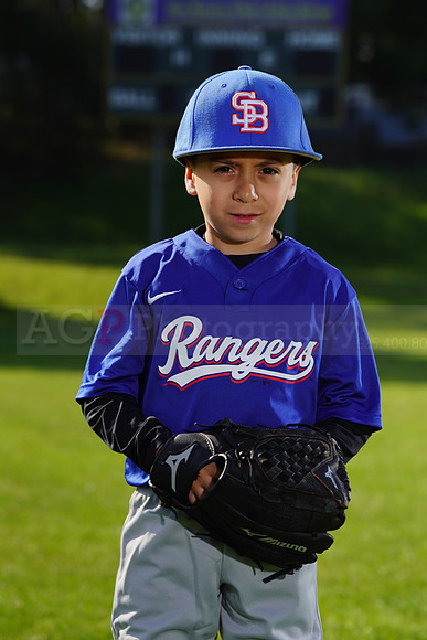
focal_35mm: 200
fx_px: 3556
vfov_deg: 10.3
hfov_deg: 6.9
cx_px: 214
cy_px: 320
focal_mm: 200
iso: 100
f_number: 10
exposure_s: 1/250
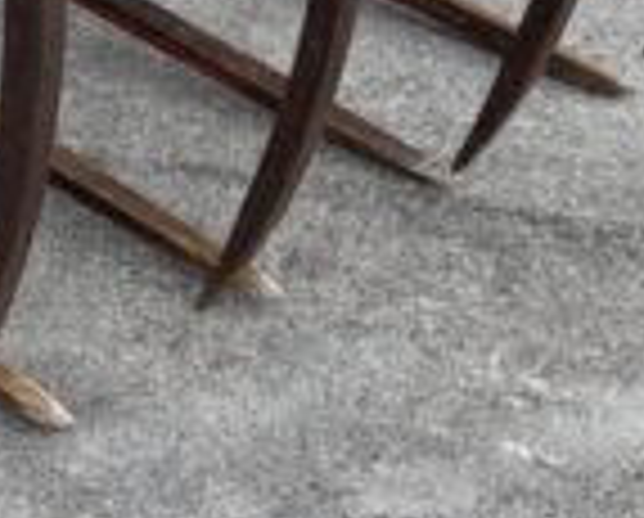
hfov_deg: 14.0
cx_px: 41
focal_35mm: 136
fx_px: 2597
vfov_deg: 11.3
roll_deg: +1.0
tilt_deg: -24.6
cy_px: 5
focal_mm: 5.96
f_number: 1.6
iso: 50
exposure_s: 1/1196
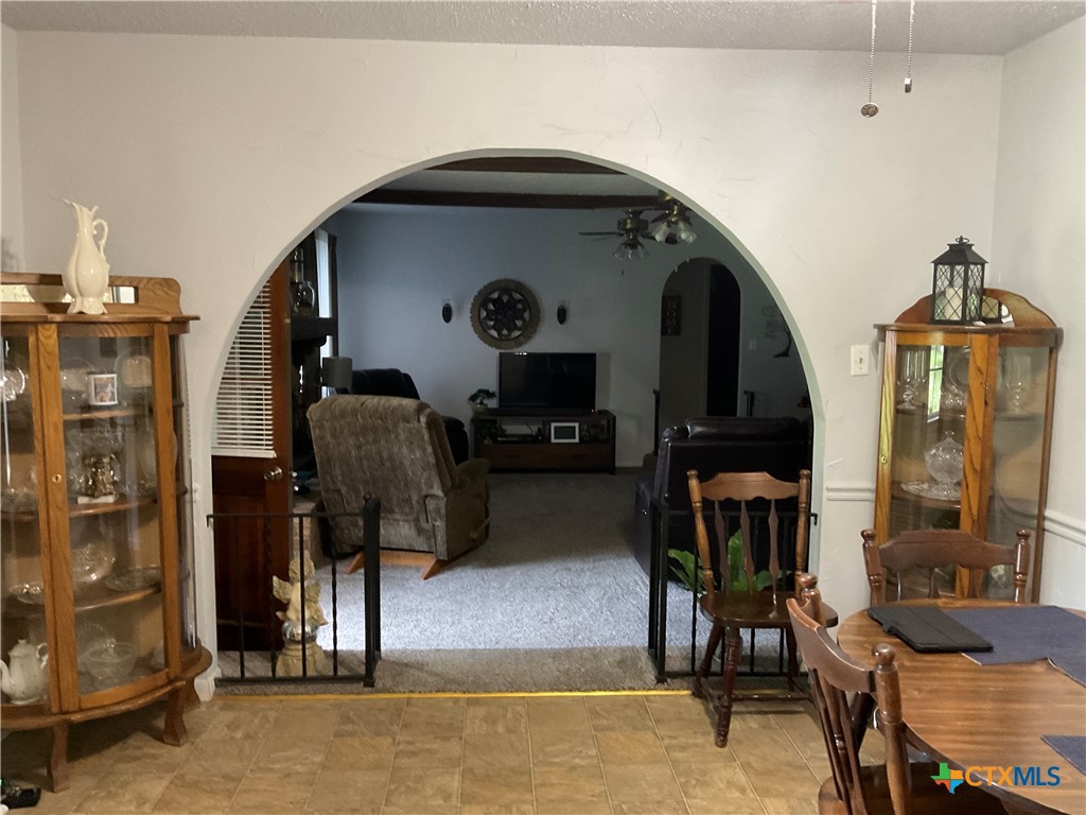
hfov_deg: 61.7
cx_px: 543
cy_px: 408
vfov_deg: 48.2
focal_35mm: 29
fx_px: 910
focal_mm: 3
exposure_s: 1/40
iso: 250
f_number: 1.8
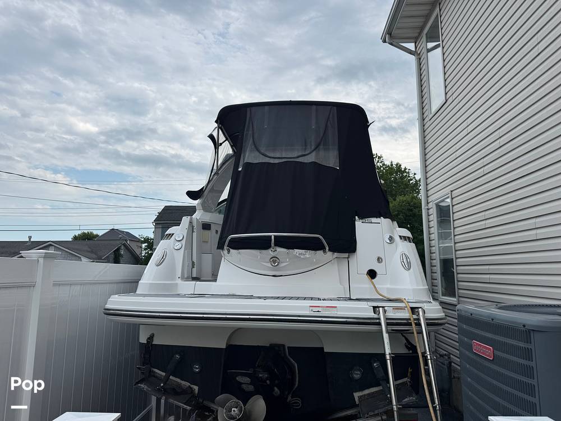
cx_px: 280
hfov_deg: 71.6
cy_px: 210
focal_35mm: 24
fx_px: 389
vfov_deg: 56.8
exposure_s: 1/2833
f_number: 1.78
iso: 80
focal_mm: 6.76
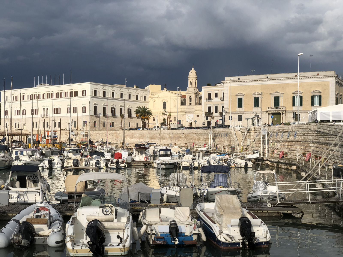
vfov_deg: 28.0
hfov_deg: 36.8
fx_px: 515
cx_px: 172
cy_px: 128
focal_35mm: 52
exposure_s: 1/2558
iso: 16
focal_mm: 6
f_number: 2.4
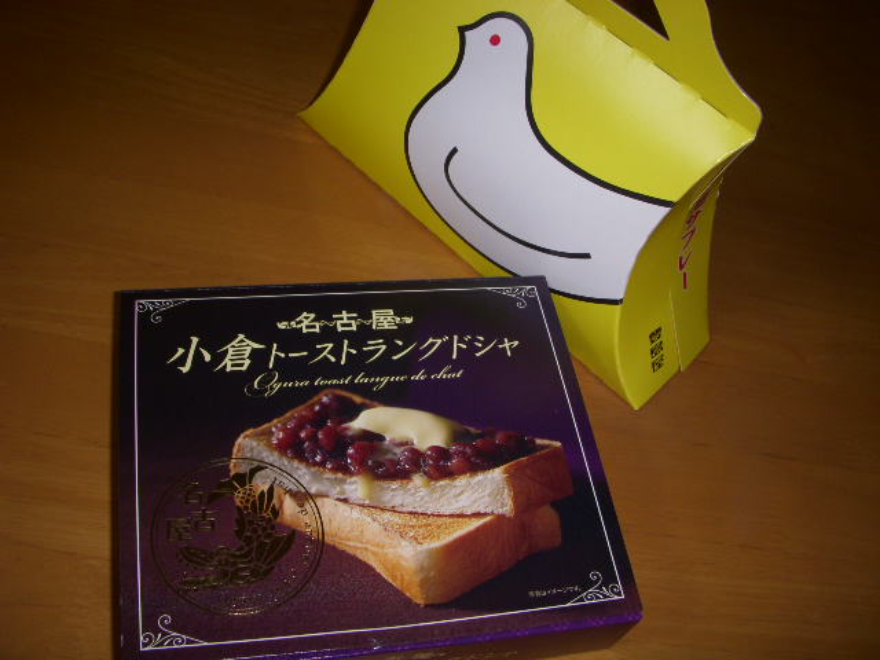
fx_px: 966
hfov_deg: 49.0
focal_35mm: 38
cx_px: 440
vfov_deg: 37.7
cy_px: 330
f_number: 3.3
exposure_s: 1/30
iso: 100
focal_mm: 6.3
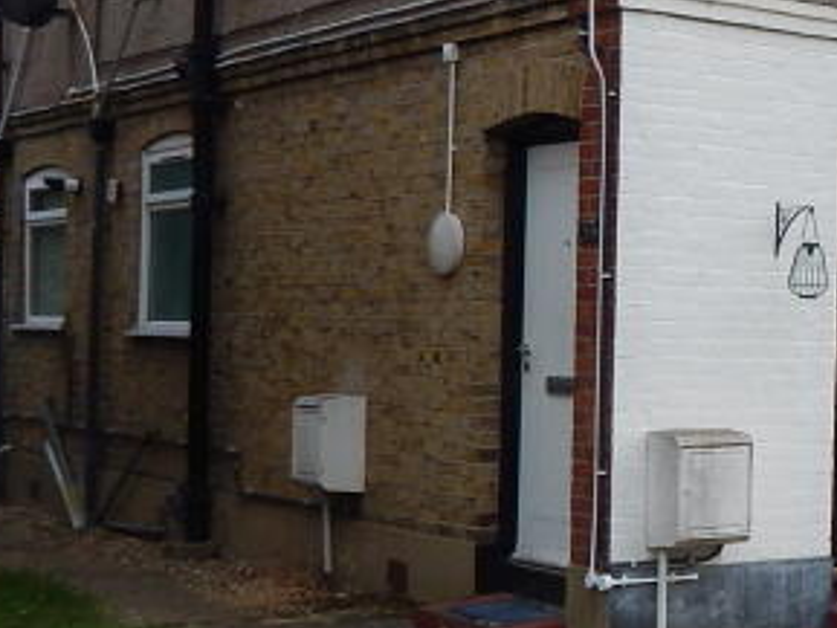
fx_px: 1887
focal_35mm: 78
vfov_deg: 18.9
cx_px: 1115
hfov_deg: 22.2
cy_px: 336
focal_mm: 4
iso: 125
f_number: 3
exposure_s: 1/800
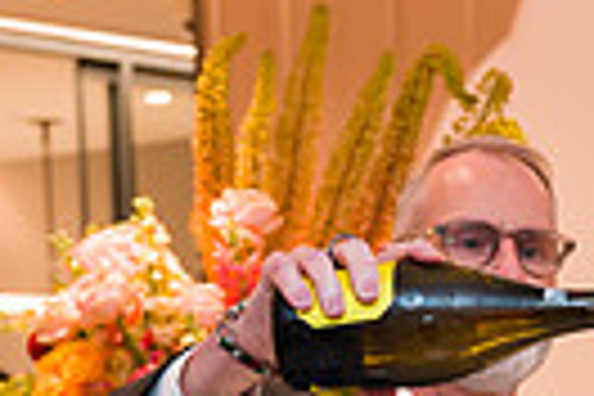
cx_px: 639
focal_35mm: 153
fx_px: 2524
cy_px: 648
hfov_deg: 13.2
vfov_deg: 8.7
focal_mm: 34.5
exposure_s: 1/160
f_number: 3.2
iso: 800
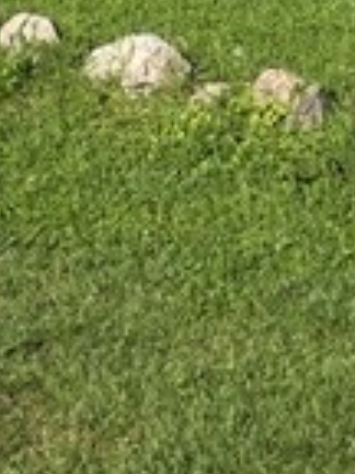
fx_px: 2229
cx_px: 477
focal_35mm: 163
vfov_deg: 10.6
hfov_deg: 8.9
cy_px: -609
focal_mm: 6.3
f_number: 1.7
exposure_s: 1/4889
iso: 80
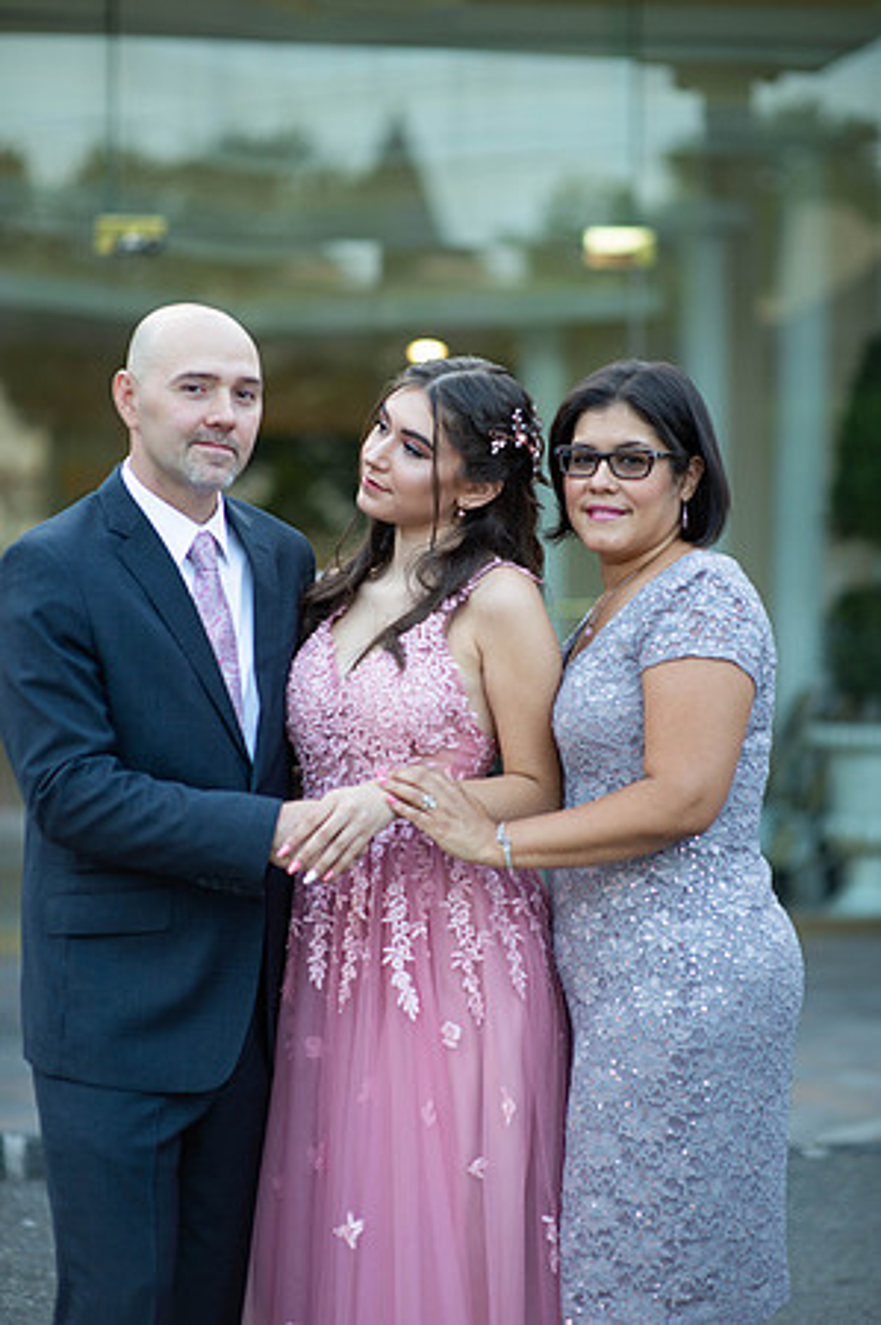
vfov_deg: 23.9
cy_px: 662
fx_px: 3127
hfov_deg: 16.0
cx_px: 440
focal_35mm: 85
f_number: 2
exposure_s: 1/500
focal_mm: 85
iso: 250
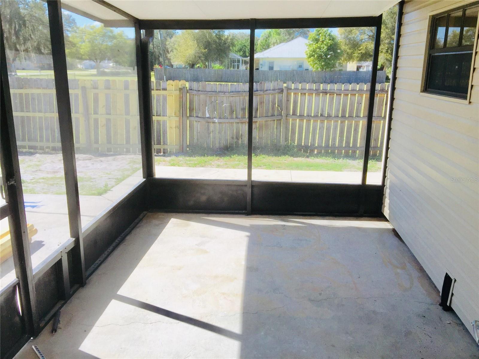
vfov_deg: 48.2
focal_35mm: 29
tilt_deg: -14.8
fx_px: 401
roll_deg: -2.6
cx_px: 240
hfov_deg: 61.7
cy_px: 180
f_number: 2.2
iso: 32
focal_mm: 4.15
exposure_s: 1/1068
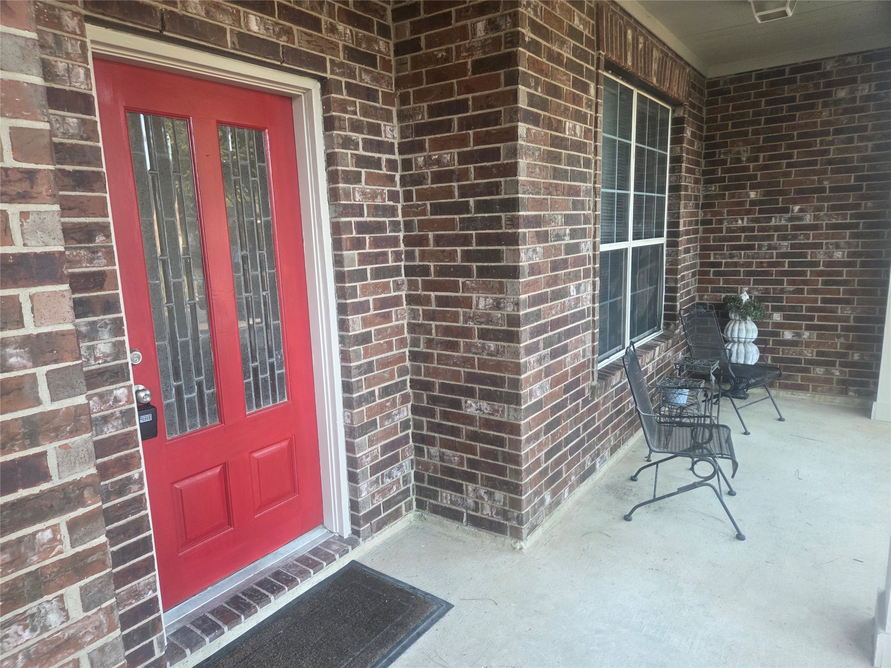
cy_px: 334
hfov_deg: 73.9
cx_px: 446
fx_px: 592
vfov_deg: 58.9
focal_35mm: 23
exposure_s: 1/120
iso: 320
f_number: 1.8
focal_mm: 5.4
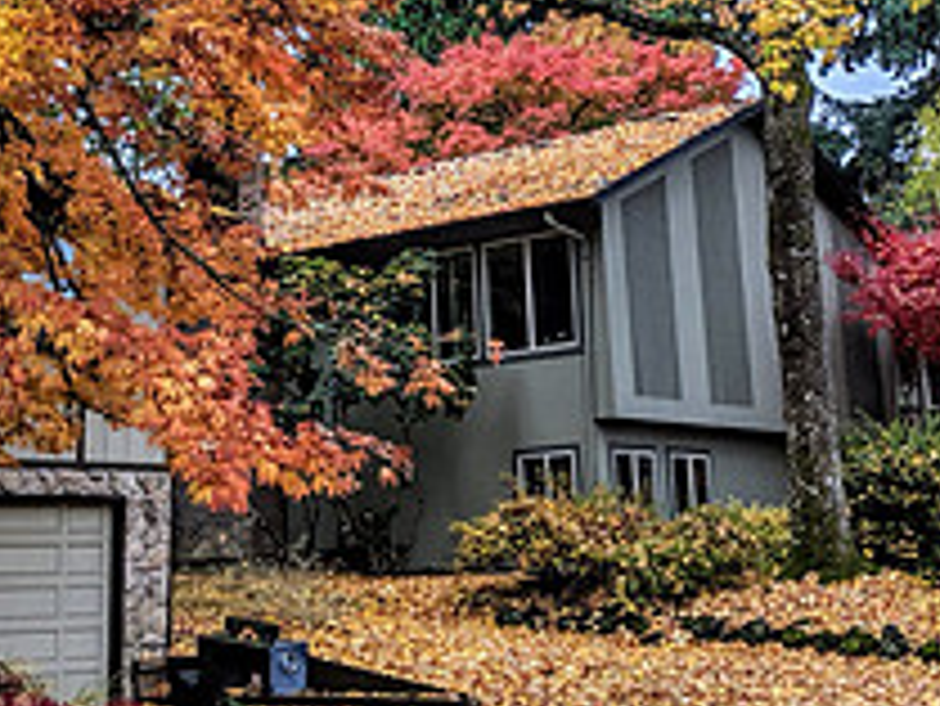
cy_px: -25
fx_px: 2038
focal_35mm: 75
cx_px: 436
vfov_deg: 19.0
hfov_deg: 26.0
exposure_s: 1/162
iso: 48
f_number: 1.8
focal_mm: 4.44
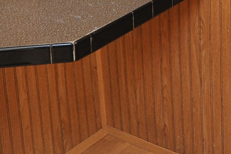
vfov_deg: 12.8
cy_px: -107
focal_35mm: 99
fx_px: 635
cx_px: 288
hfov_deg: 19.3
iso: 800
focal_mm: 18
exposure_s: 1/30
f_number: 7.1
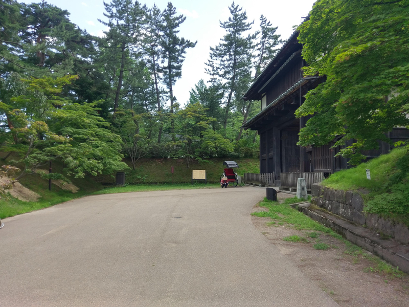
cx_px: 204
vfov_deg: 53.1
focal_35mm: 26
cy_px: 154
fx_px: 307
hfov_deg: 67.3
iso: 100
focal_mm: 4.58
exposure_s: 1/578
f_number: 1.8
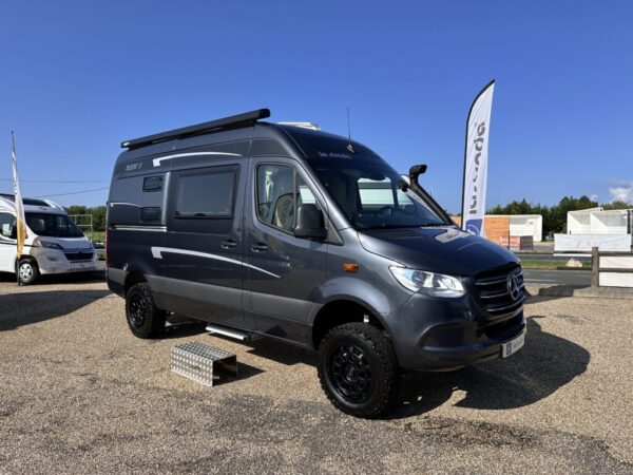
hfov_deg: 71.6
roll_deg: +0.2
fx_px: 439
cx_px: 316
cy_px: 238
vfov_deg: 56.8
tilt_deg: -0.8
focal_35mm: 24
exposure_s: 1/4184
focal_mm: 6.86
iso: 80
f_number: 1.78
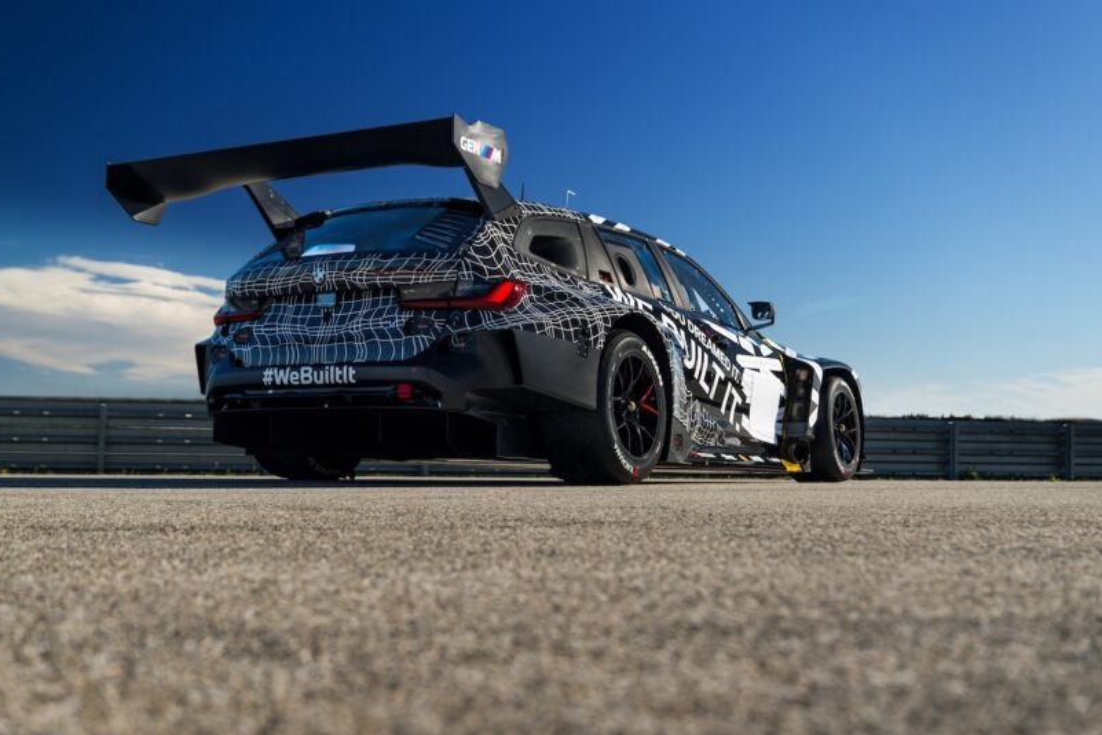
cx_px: 550
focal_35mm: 45
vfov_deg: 29.9
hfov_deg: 43.6
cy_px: 374
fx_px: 1377
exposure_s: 1/640
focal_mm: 44
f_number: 4.5
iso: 80
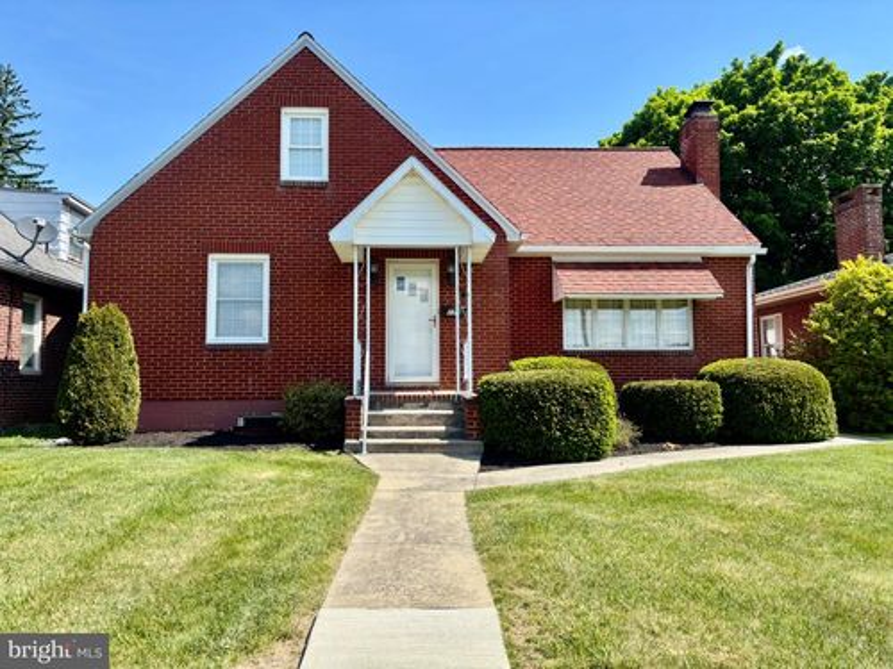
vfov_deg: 53.1
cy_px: 334
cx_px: 446
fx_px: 671
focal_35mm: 26
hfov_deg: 67.3
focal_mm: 5.96
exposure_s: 1/1984
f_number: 1.6
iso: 50
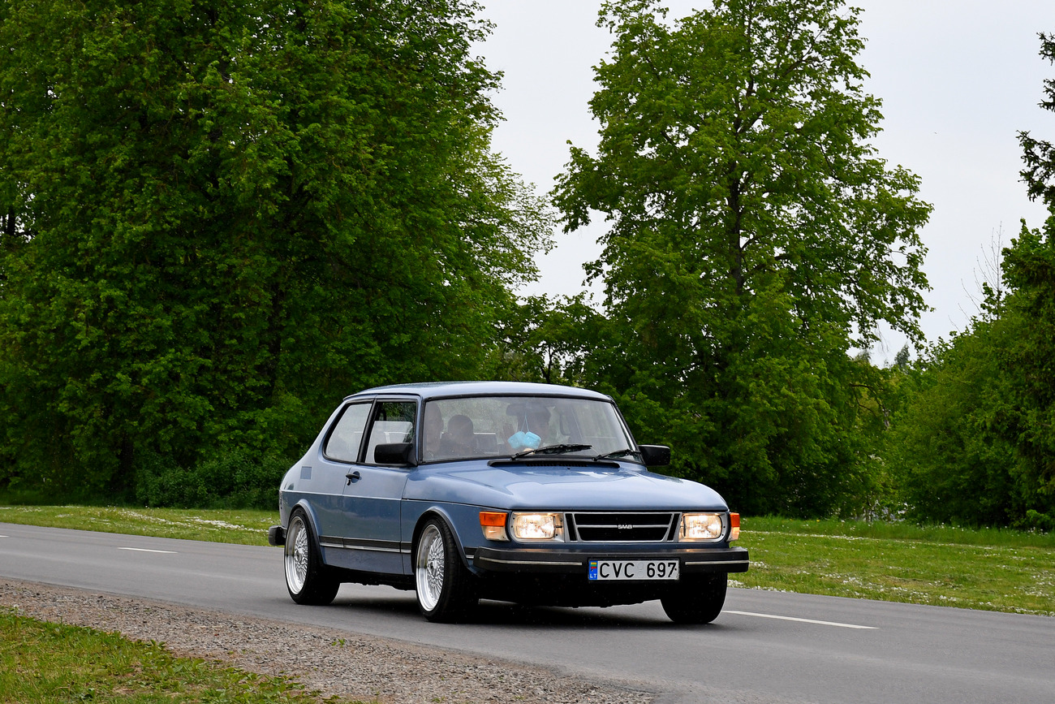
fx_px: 2462
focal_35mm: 84
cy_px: 352
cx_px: 528
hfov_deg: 24.2
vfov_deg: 16.3
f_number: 6.3
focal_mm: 56
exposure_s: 1/640
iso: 400
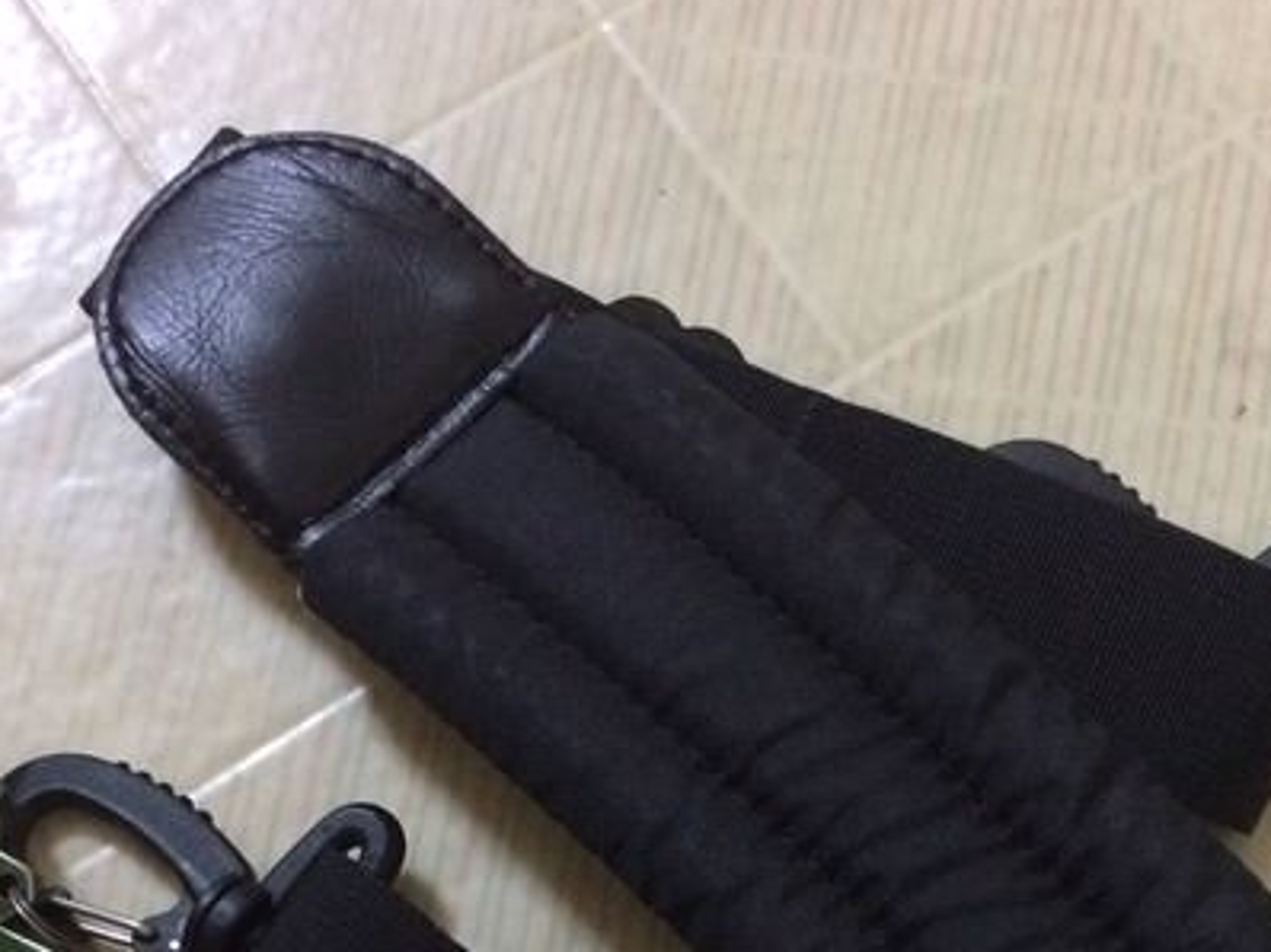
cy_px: 1080
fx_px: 2569
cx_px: 885
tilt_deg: -76.5
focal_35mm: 70
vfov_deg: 19.9
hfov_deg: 27.6
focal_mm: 4.15
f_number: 2.2
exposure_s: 1/30
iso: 250
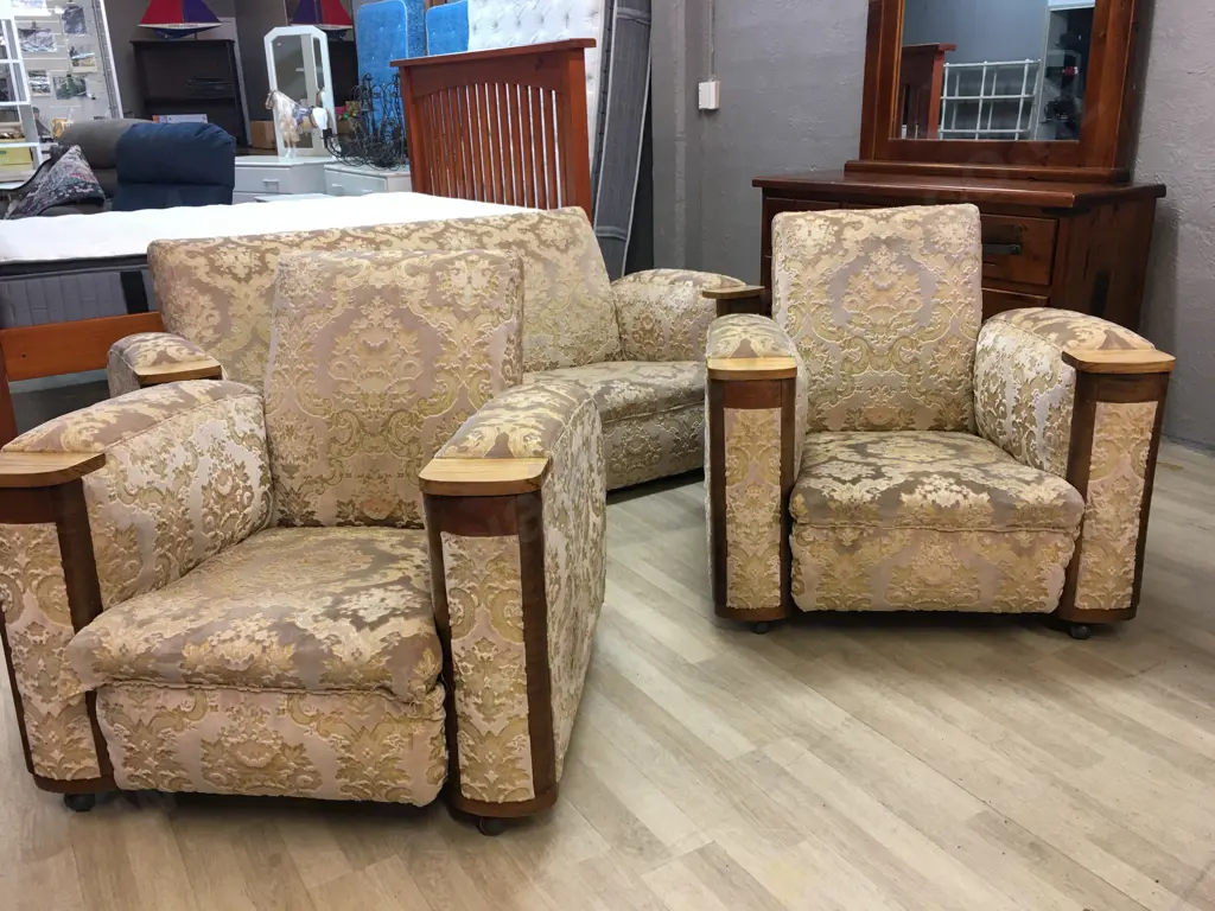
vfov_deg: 48.2
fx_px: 1018
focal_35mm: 29
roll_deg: +0.7
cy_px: 456
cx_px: 608
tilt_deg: -17.2
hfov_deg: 61.7
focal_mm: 4.15
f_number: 2.2
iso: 40
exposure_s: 1/17
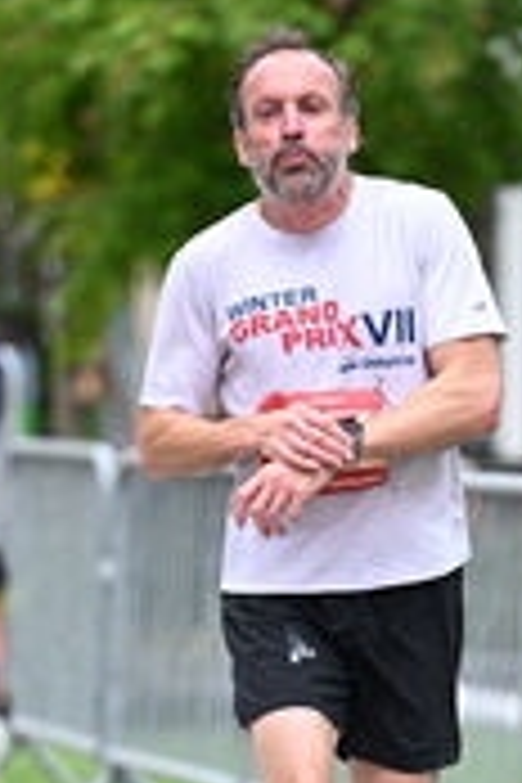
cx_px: 407
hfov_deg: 2.8
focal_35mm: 490
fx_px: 10657
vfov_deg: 4.2
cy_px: 819
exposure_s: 1/1250
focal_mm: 155
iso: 1250
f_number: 2.8
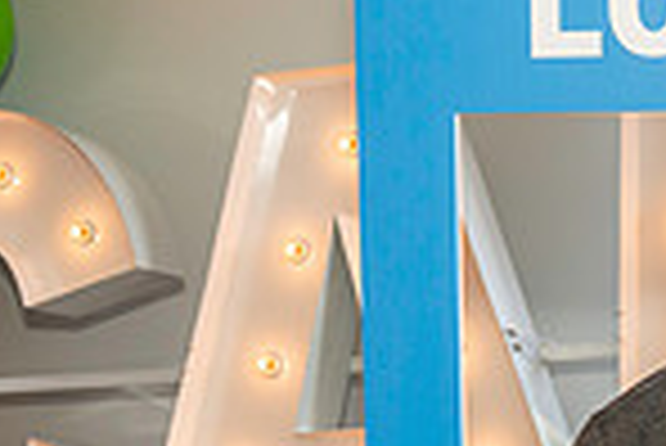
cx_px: 864
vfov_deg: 12.8
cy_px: 457
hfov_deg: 18.0
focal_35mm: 106
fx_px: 1963
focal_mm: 27
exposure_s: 1/200
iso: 1000
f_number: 4.5
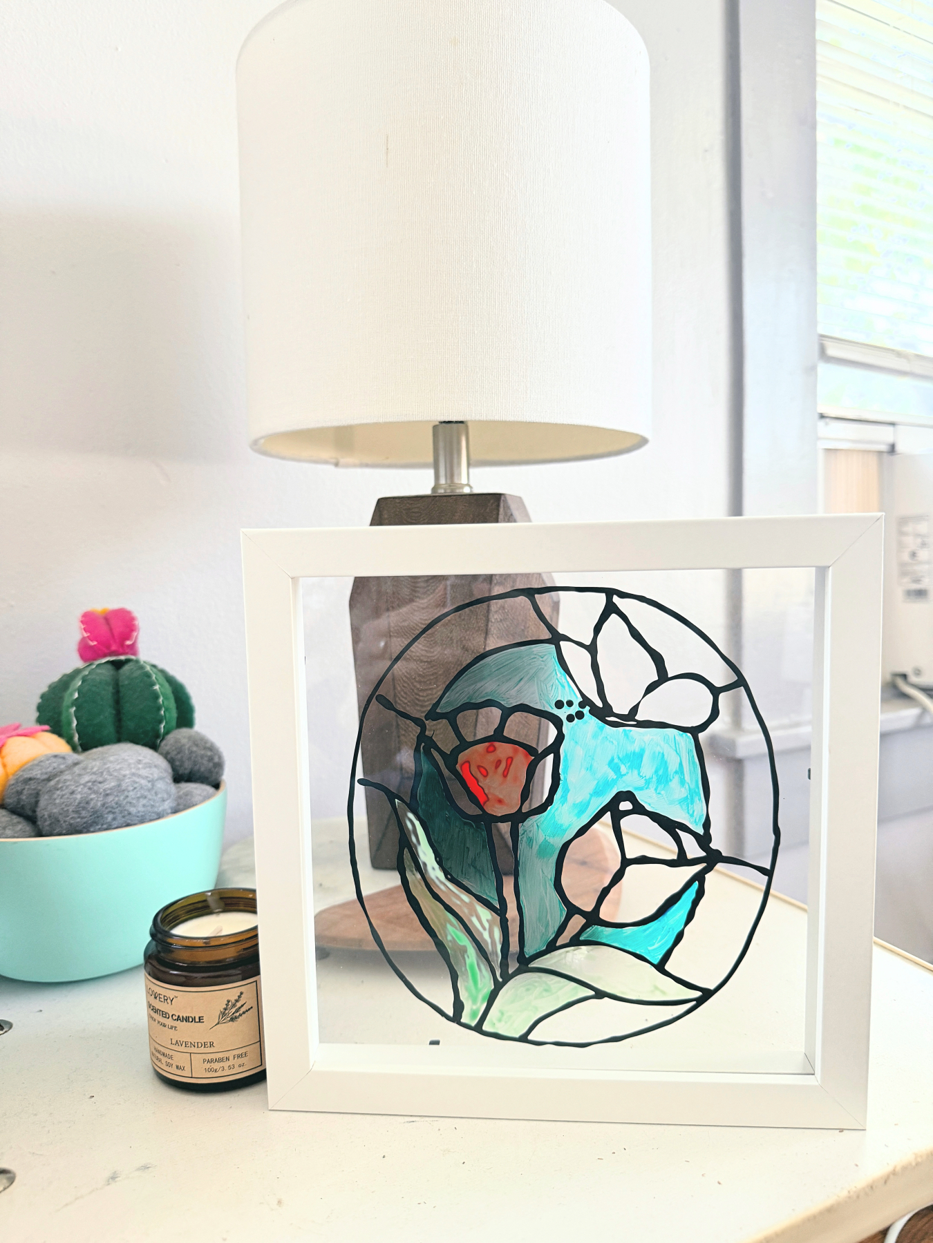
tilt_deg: -4.6
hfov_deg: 56.8
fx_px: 862
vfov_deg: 71.6
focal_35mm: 24
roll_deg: +2.2
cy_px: 622
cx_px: 466
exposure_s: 1/120
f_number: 1.78
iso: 160
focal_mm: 6.76
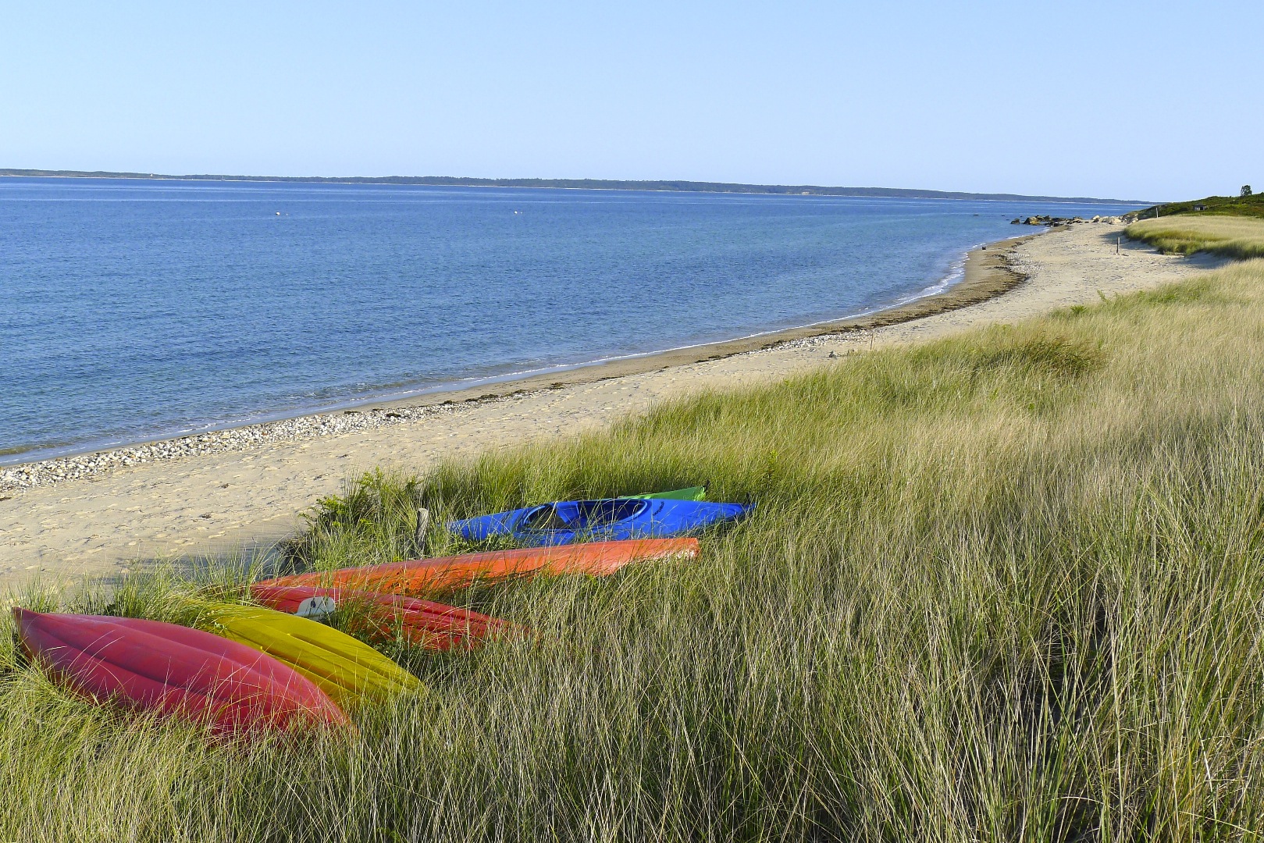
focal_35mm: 47
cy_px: 422
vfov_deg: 28.7
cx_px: 632
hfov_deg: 41.9
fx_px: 1650
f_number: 4
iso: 80
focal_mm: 10
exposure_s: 1/640
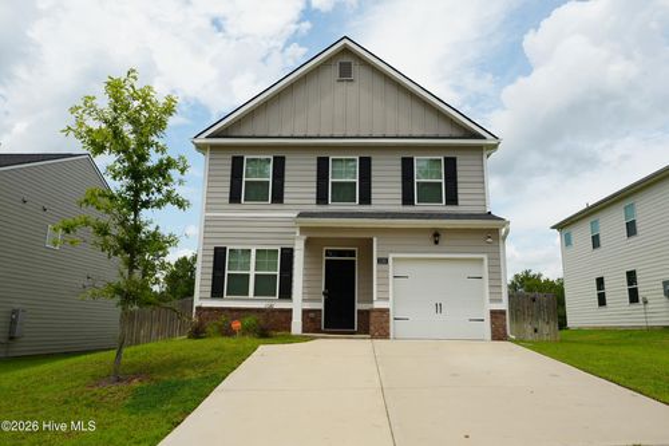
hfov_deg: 71.5
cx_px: 334
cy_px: 223
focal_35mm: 25
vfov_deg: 51.3
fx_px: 464
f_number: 5
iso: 100
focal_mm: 17
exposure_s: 1/640
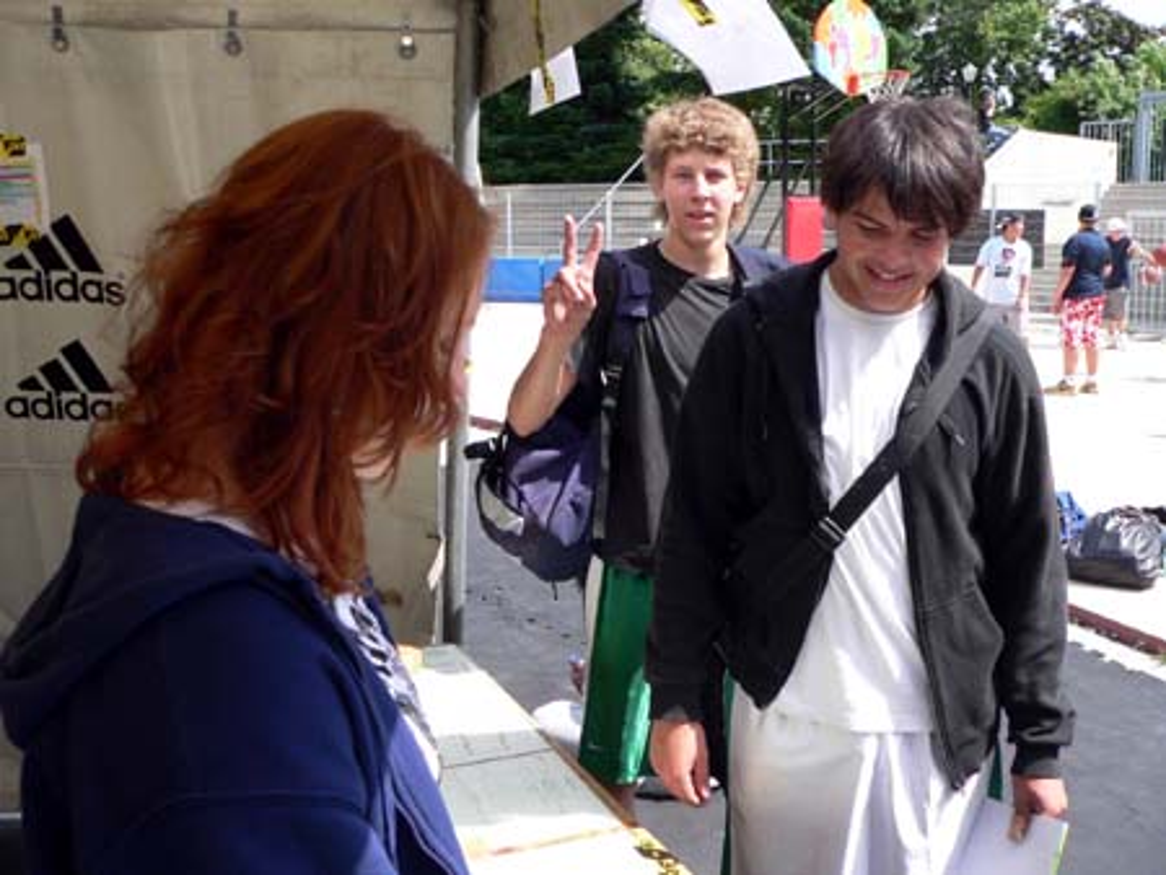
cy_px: 438
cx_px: 583
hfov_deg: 51.3
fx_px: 1213
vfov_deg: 39.7
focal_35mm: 36
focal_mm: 6
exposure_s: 1/320
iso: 80
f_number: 4
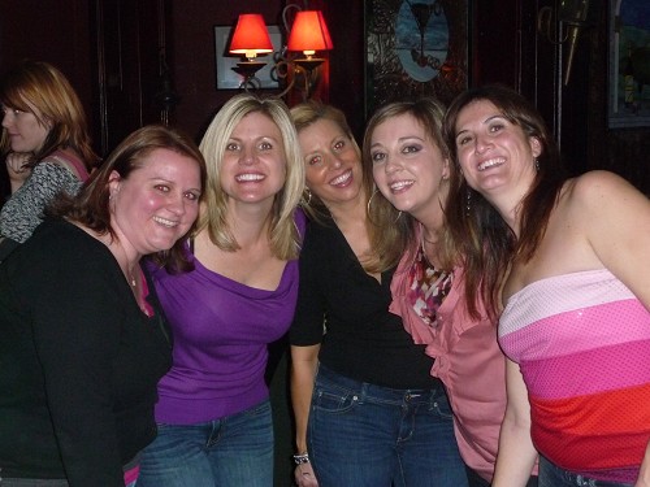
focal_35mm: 58
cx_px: 325
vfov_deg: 25.2
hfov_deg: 33.2
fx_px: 1089
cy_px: 244
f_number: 4.4
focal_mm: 9.8
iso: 500
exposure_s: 1/30
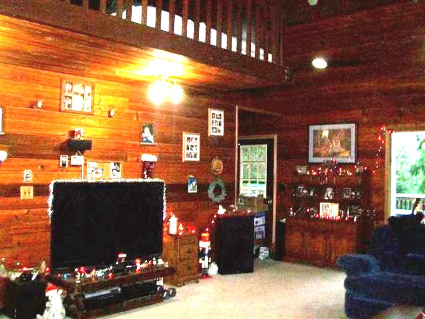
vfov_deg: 39.7
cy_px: 160
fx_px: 442
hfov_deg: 51.4
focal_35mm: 36
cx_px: 212
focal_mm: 6
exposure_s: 1/60
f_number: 2.7
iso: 160
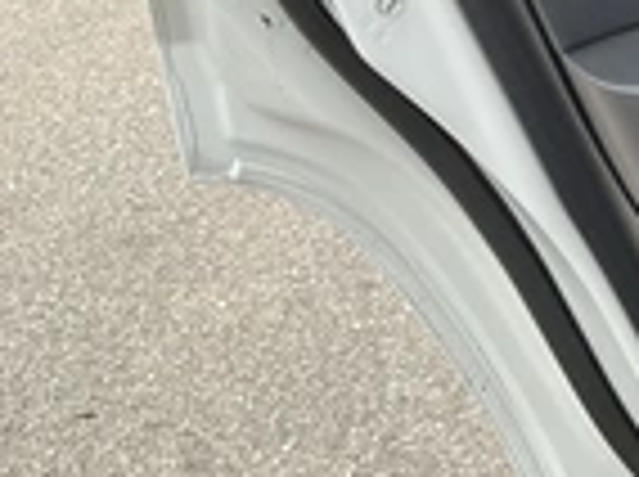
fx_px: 1456
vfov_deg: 18.2
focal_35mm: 79
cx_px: 878
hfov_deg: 21.8
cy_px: 4
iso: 25
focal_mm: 3
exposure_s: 1/320
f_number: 1.8
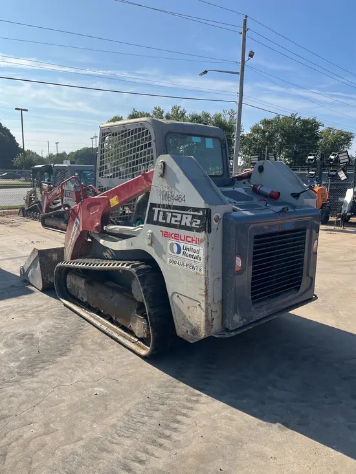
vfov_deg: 67.3
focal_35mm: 26
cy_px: 237
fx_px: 356
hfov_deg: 53.1
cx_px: 178
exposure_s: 1/3215
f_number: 1.6
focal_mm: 5.1
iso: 50
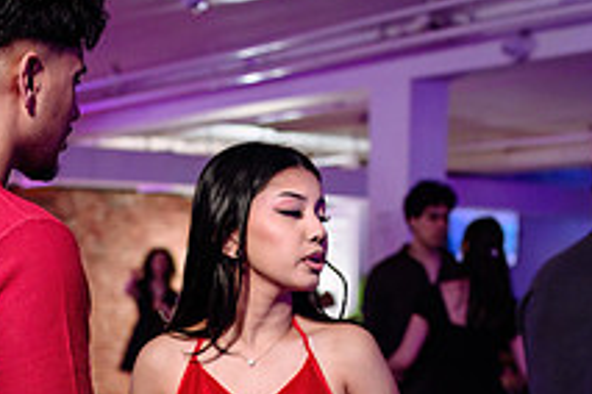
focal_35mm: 78
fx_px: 1283
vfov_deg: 16.6
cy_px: 495
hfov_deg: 26.0
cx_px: 253
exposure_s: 1/200
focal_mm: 28
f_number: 2
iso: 2000
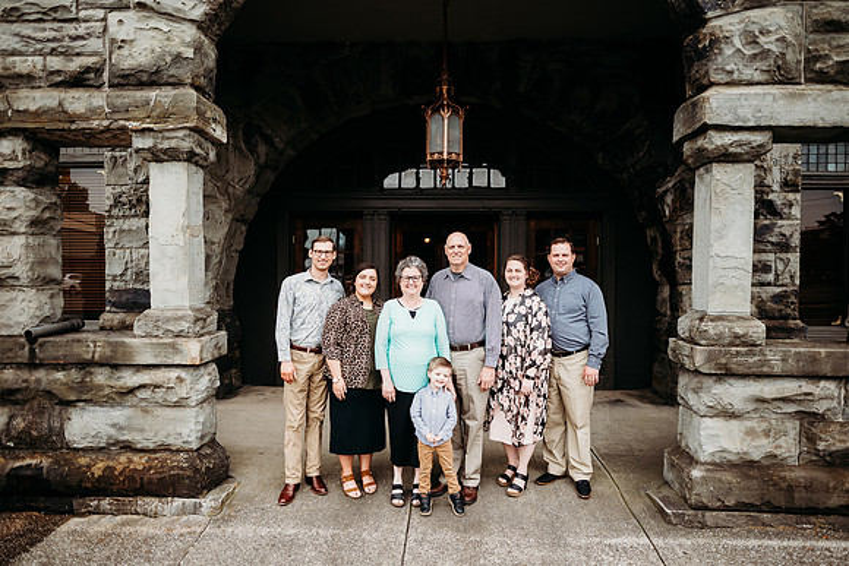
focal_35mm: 24
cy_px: 283
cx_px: 424
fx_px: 566
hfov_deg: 73.7
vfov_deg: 53.2
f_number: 2.5
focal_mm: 24
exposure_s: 1/400
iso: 200
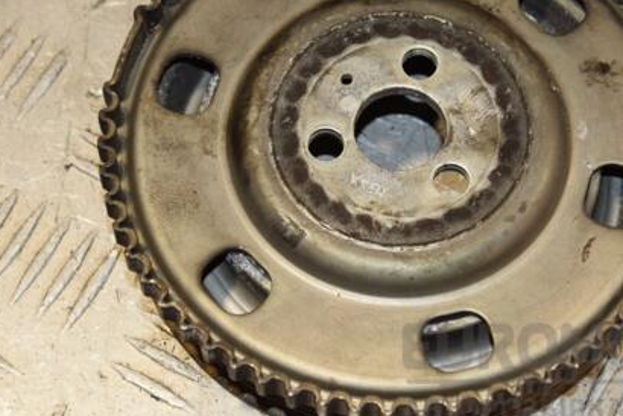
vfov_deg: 10.1
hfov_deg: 15.1
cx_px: 374
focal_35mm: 136
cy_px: 144
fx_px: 2355
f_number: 7.1
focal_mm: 62
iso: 800
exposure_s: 1/200
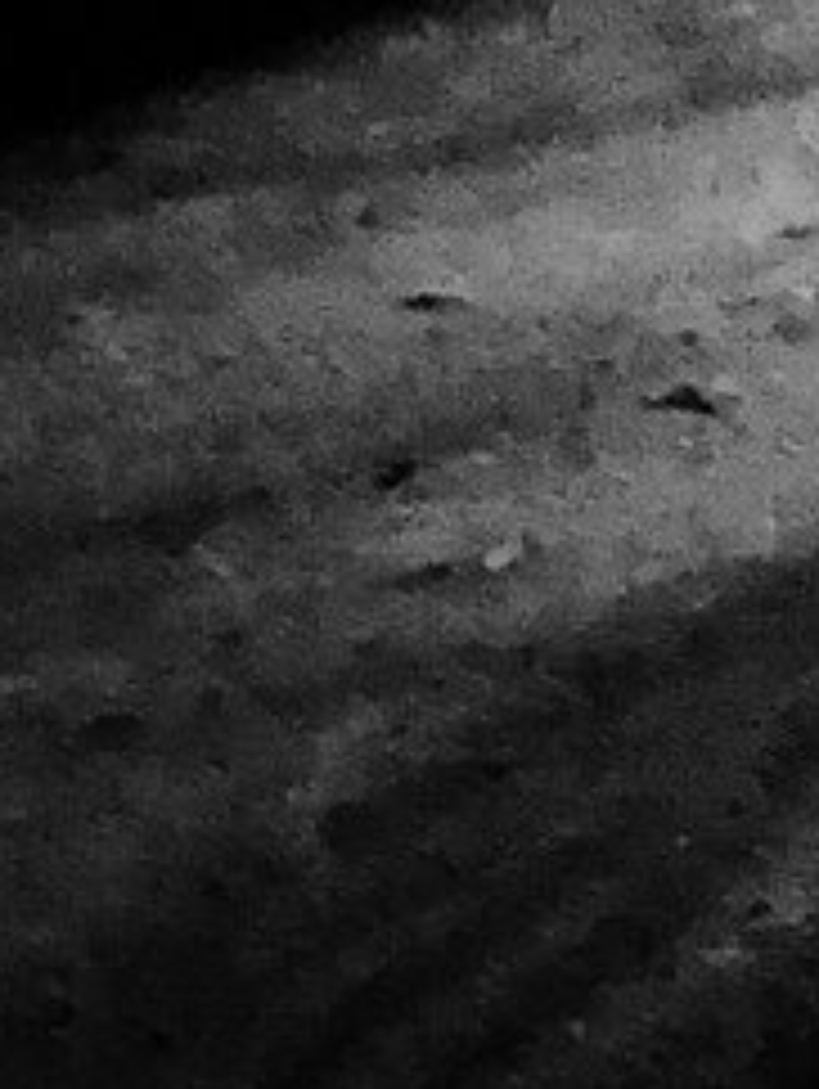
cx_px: 2426
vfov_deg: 9.3
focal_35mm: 185
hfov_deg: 7.2
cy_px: -1696
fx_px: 5826
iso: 1000
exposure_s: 1/4
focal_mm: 4
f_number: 1.8
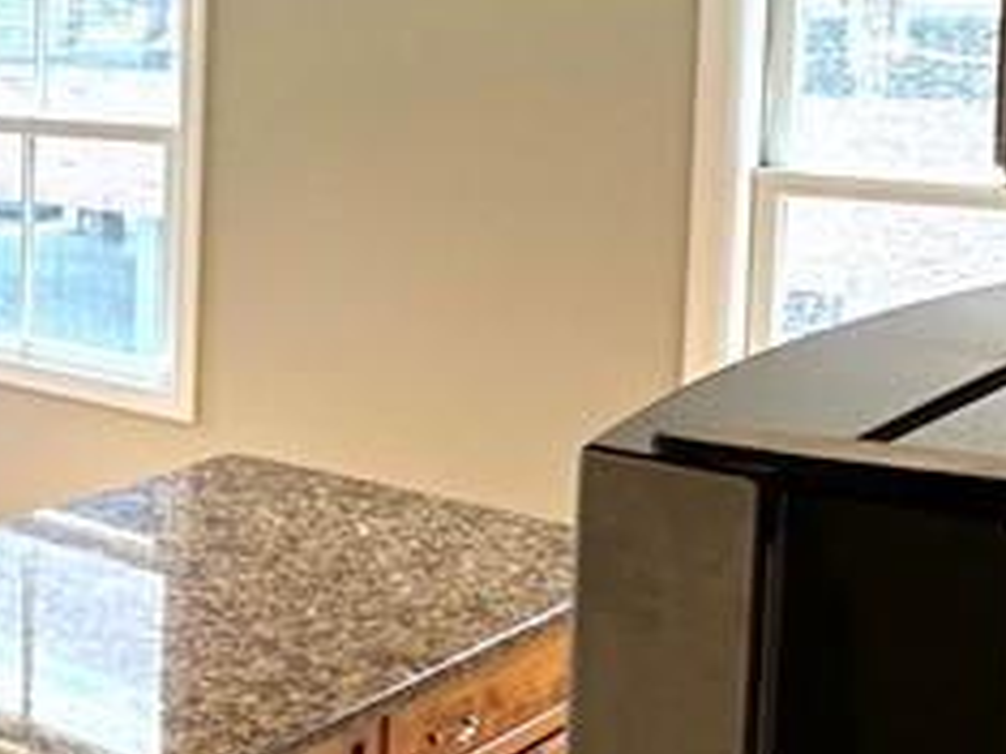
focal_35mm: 61
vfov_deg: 23.5
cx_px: -753
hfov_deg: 21.8
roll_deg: +1.5
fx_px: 1772
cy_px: 99
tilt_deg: -4.5
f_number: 2.2
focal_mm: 2.22
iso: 64
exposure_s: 1/120
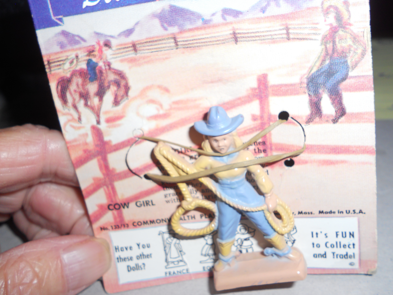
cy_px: 148
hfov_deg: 56.8
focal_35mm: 32
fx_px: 363
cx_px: 196
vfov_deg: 44.2
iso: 80
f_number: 8.8
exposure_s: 1/25
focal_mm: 5.8
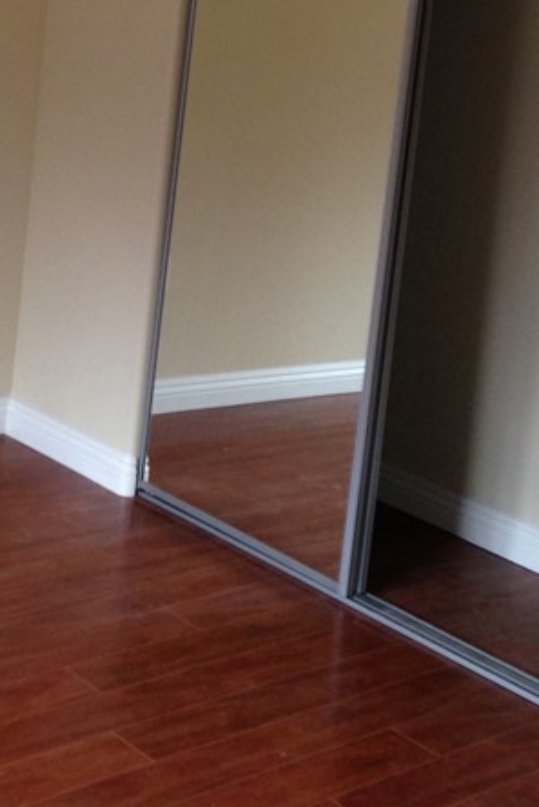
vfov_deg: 24.8
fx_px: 1773
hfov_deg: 17.3
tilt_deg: -4.9
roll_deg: -6.3
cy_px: 63
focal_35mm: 79
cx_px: 216
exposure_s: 1/20
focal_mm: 4.12
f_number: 2.4
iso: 100
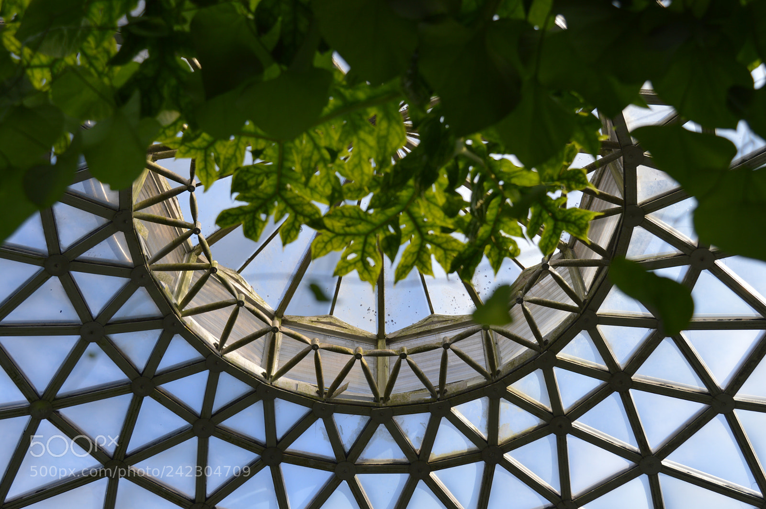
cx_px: 383
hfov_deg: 42.4
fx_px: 989
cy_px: 254
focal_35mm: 46
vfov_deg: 28.9
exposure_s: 1/125
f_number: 5.6
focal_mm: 31
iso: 100
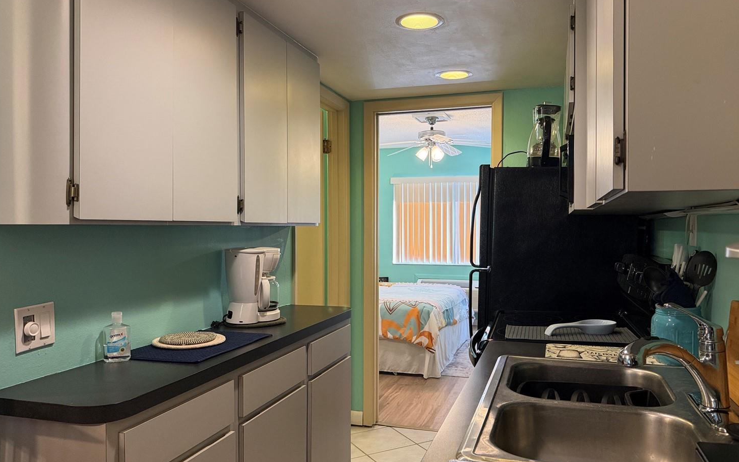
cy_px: 234
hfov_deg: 66.4
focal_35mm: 28
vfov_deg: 44.5
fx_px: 564
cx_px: 384
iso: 400
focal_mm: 6.76
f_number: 1.78
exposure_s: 1/120
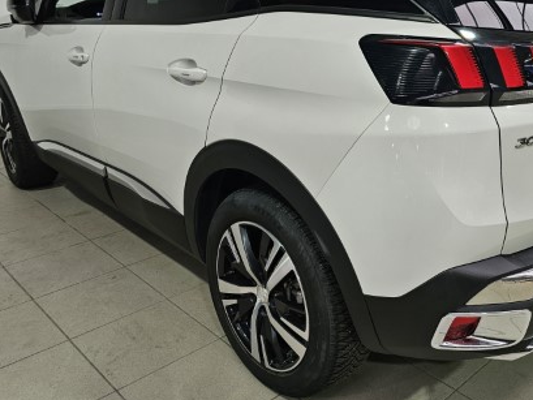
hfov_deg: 50.5
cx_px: 352
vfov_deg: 39.5
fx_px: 554
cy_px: 156
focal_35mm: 36
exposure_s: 1/100
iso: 50
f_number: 1.7
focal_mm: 6.3
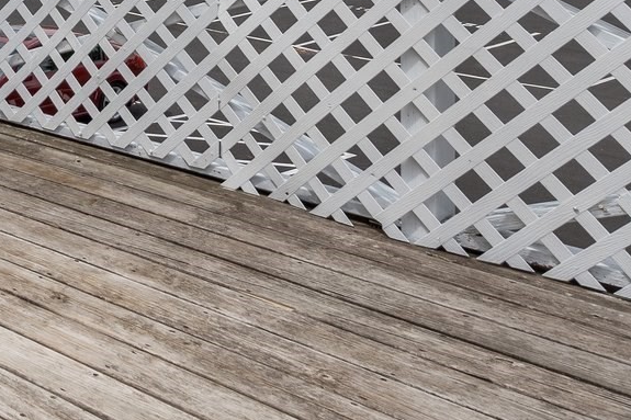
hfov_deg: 29.1
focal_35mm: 57
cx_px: -167
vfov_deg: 21.9
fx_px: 999
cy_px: -93
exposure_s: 1/160
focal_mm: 16
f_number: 8
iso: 50
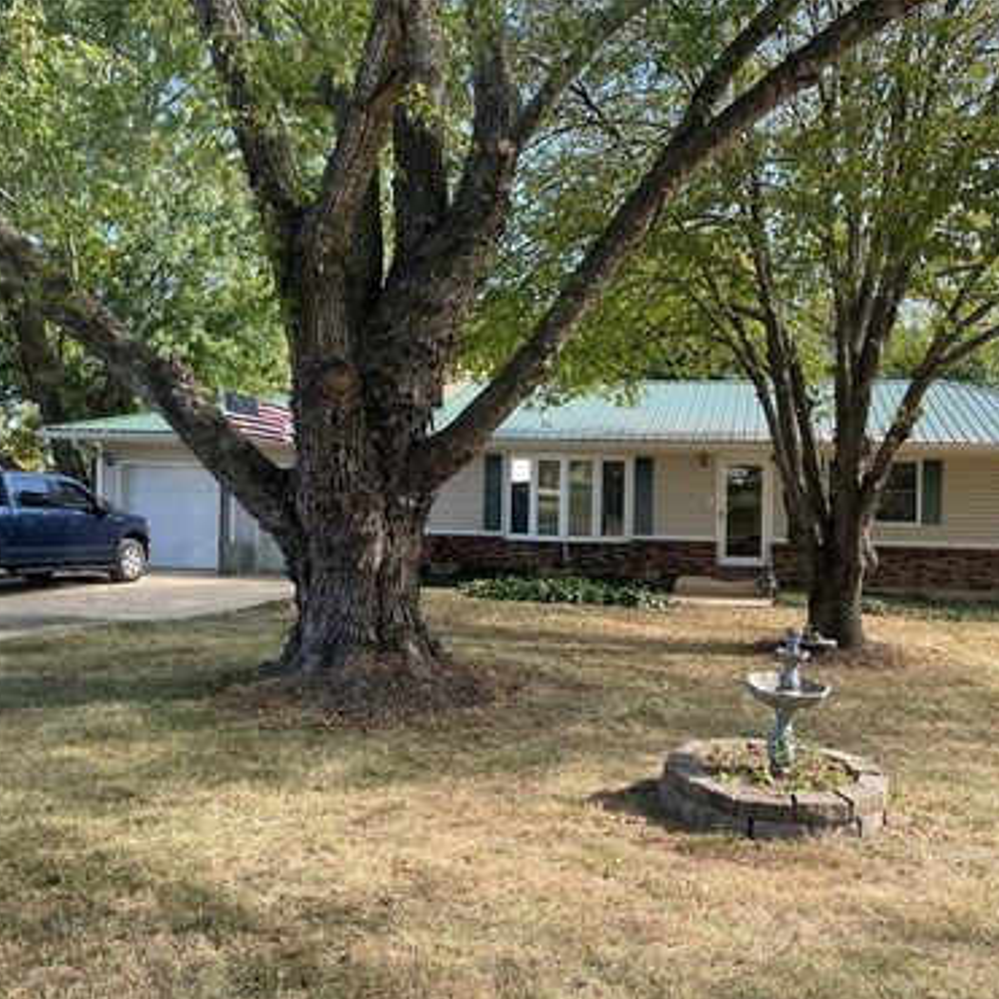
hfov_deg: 51.9
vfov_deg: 52.5
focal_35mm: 31
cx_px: 630
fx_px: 1012
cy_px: 502
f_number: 1.6
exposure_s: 1/615
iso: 32
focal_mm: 4.2
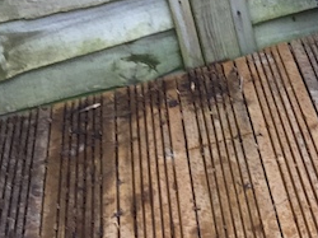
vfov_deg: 12.2
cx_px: 617
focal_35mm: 119
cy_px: -39
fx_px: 1092
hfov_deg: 14.2
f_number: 2.2
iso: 40
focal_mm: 4.15
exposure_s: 1/50
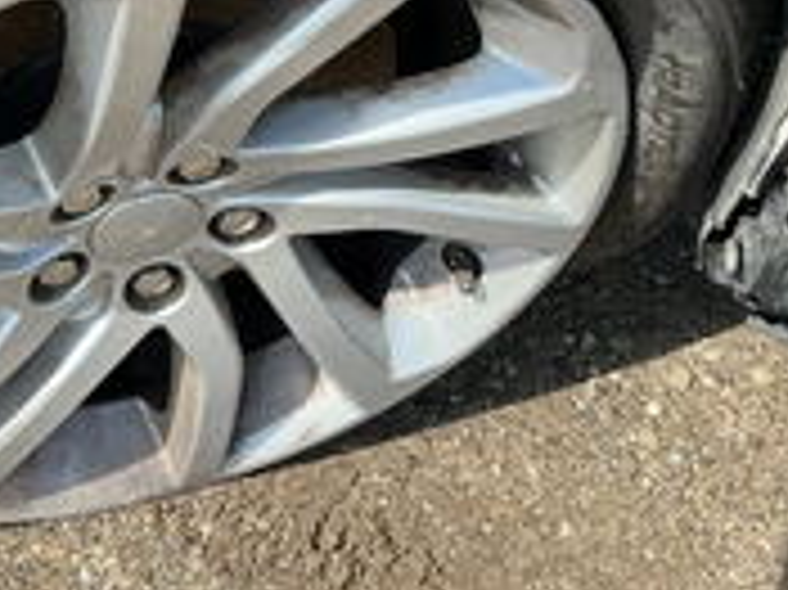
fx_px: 1456
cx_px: 54
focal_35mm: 64
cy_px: 59
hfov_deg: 28.9
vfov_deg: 22.4
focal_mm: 3
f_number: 1.8
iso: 25
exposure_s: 1/386
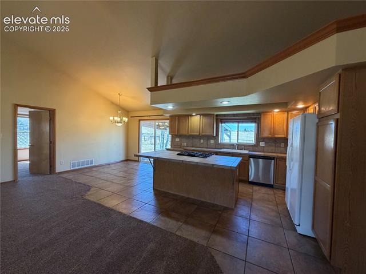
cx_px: 183
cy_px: 137
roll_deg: -1.0
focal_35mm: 14
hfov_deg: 102.1
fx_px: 148
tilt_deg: -1.5
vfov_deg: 85.6
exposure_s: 1/120
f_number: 2.2
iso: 320
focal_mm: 2.22
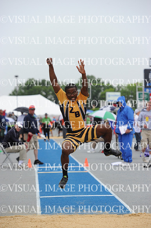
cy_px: 114
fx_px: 913
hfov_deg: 9.5
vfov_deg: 14.2
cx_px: 76
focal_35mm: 145
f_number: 5
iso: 1600
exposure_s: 1/2000
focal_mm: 145
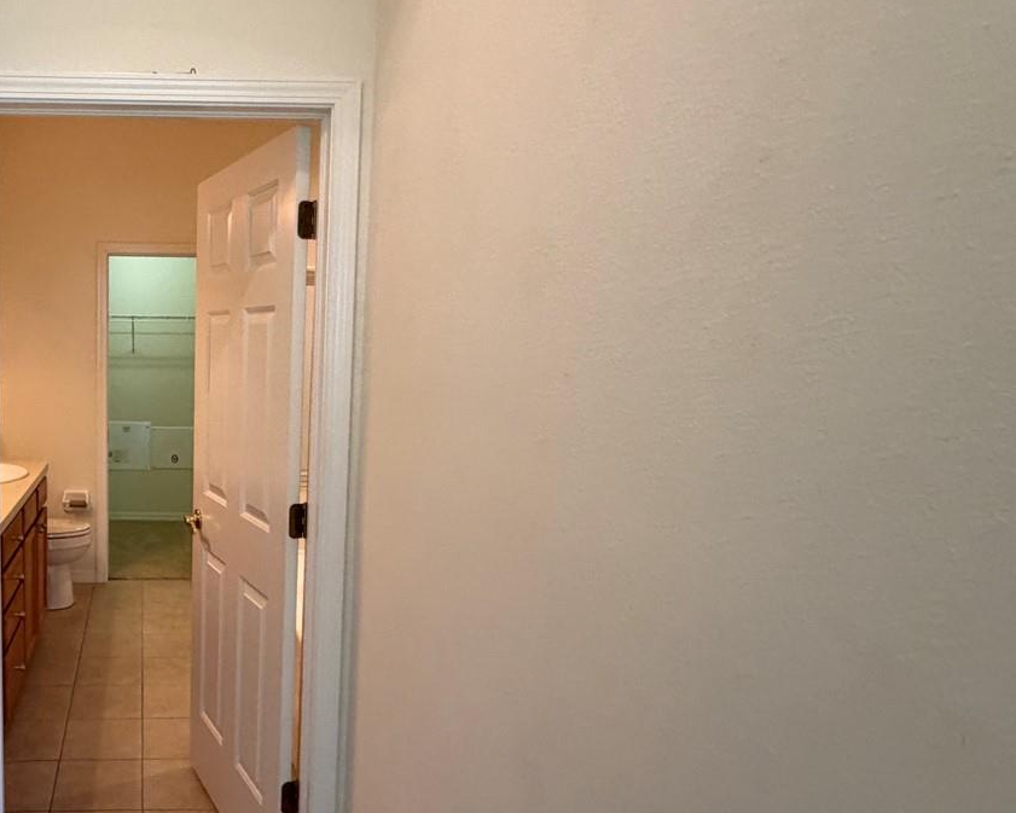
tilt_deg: -4.5
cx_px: 170
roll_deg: +0.5
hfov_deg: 59.5
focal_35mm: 26
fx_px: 782
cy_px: 426
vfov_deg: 54.9
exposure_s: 1/121
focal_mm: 2.22
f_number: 2.2
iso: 320
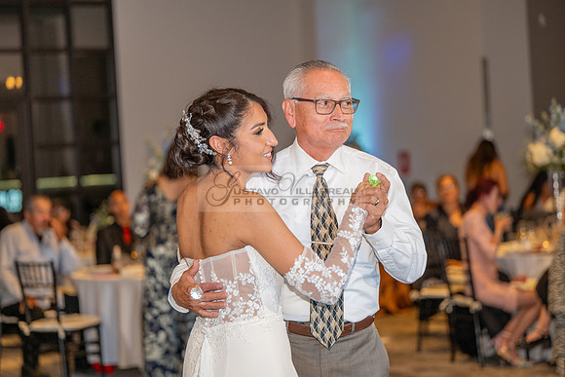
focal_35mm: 89
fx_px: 1397
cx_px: 282
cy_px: 188
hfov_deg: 22.9
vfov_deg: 15.4
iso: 1000
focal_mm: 89
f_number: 2.8
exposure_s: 1/125
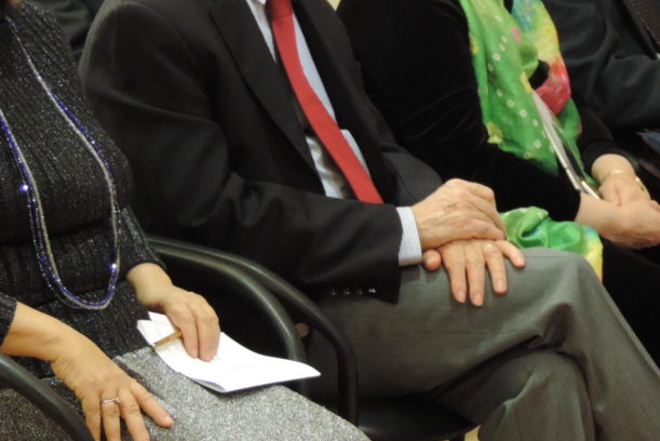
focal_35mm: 209
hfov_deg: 9.8
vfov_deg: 6.6
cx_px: 415
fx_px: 3833
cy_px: 96
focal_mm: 21.4
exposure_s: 1/10
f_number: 4.2
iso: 800
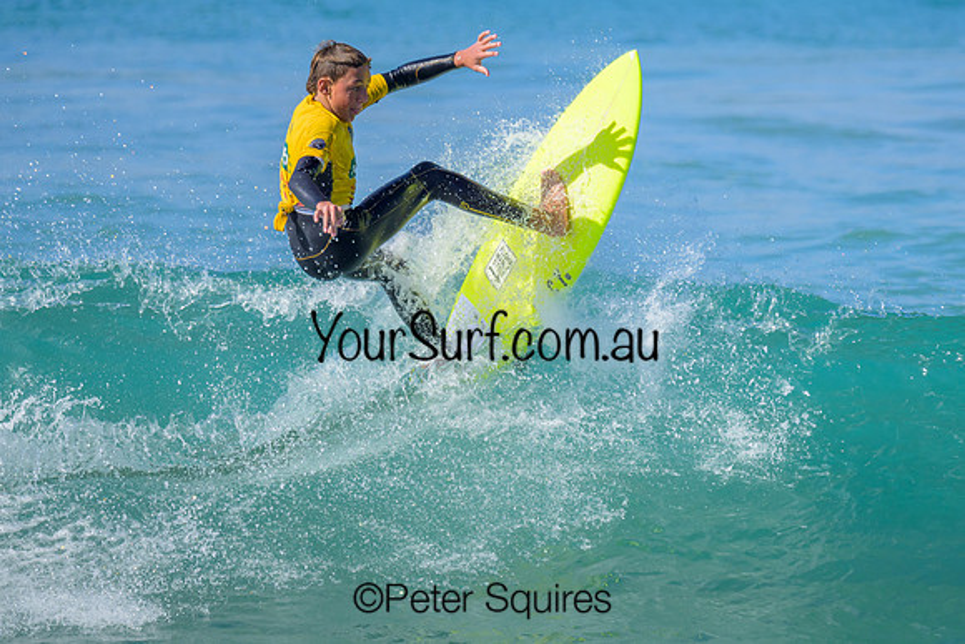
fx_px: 29449
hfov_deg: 1.9
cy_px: 228
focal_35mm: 1098
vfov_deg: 1.3
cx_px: 546
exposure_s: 1/2000
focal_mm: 800
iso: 560
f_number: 6.3
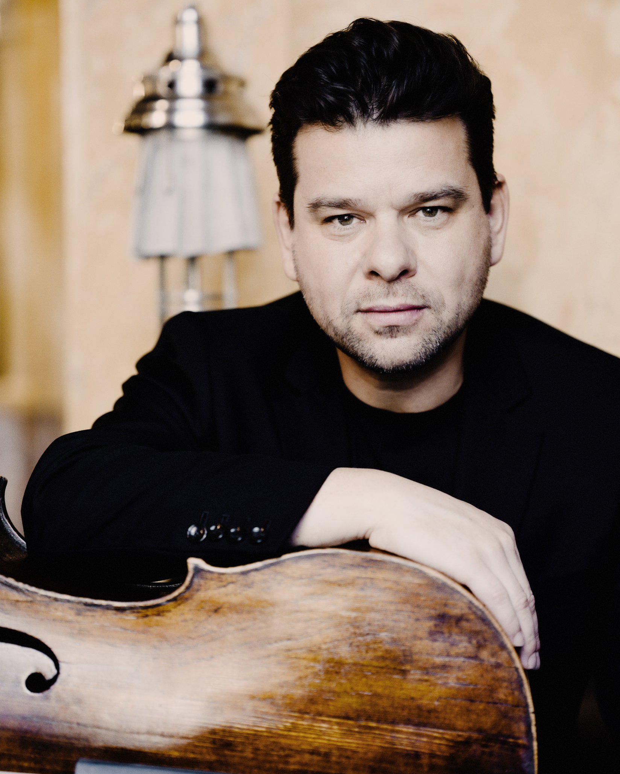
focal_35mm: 74
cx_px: 313
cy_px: 382
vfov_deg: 25.7
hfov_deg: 20.7
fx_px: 1697
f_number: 2
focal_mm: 65
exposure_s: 1/80
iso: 800
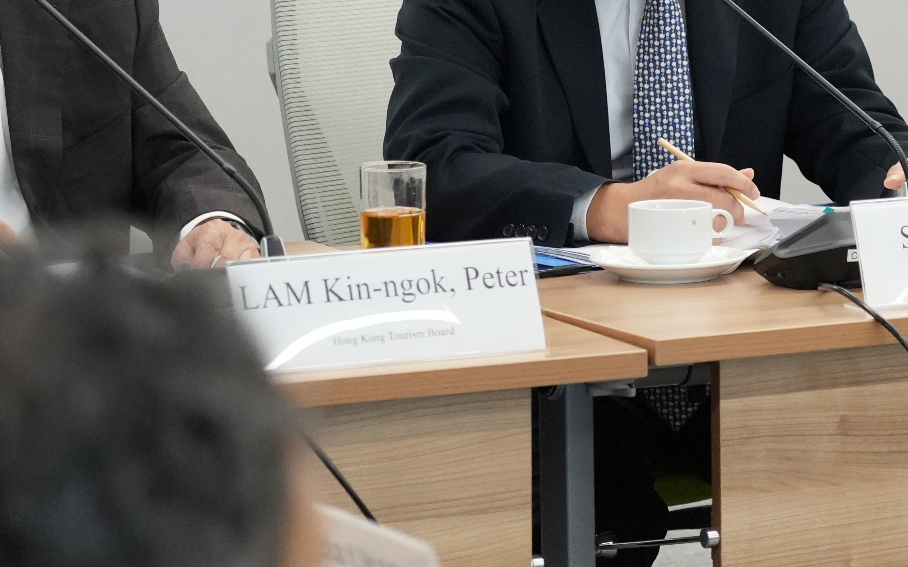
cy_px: -36
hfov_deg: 9.6
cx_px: 771
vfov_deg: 6.0
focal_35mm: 218
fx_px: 5395
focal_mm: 83
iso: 8000
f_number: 4
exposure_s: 1/200
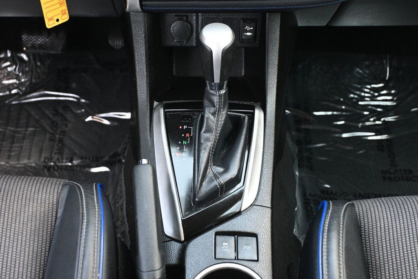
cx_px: 209
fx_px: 592
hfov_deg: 38.9
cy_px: 140
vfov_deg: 26.5
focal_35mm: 51
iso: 2500
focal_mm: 34
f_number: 5
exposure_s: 1/125
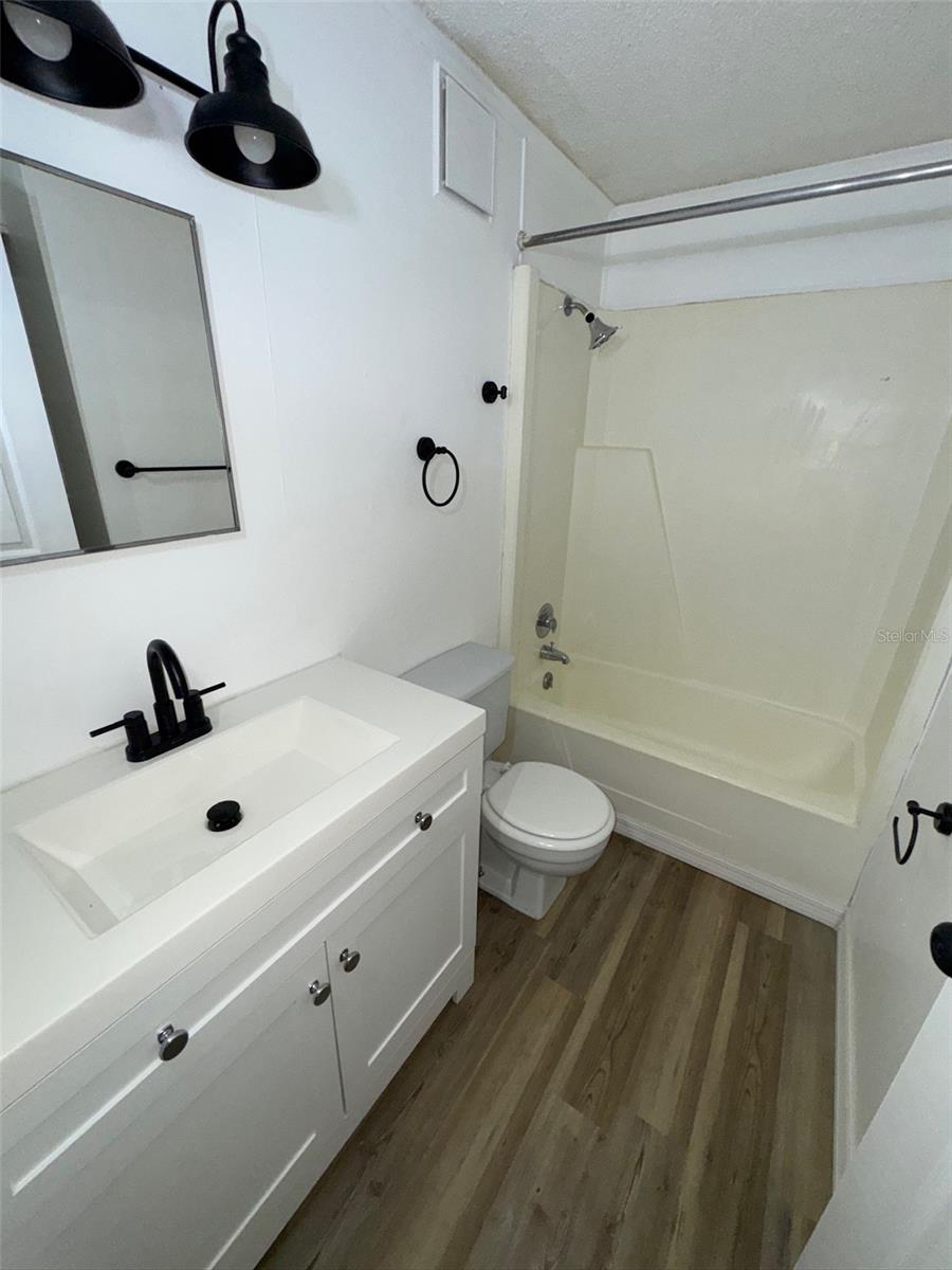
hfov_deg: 85.7
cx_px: 476
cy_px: 635
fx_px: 513
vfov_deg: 102.1
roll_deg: -2.5
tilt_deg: -20.8
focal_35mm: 14
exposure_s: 1/100
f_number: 2.2
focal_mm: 2.22
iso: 125
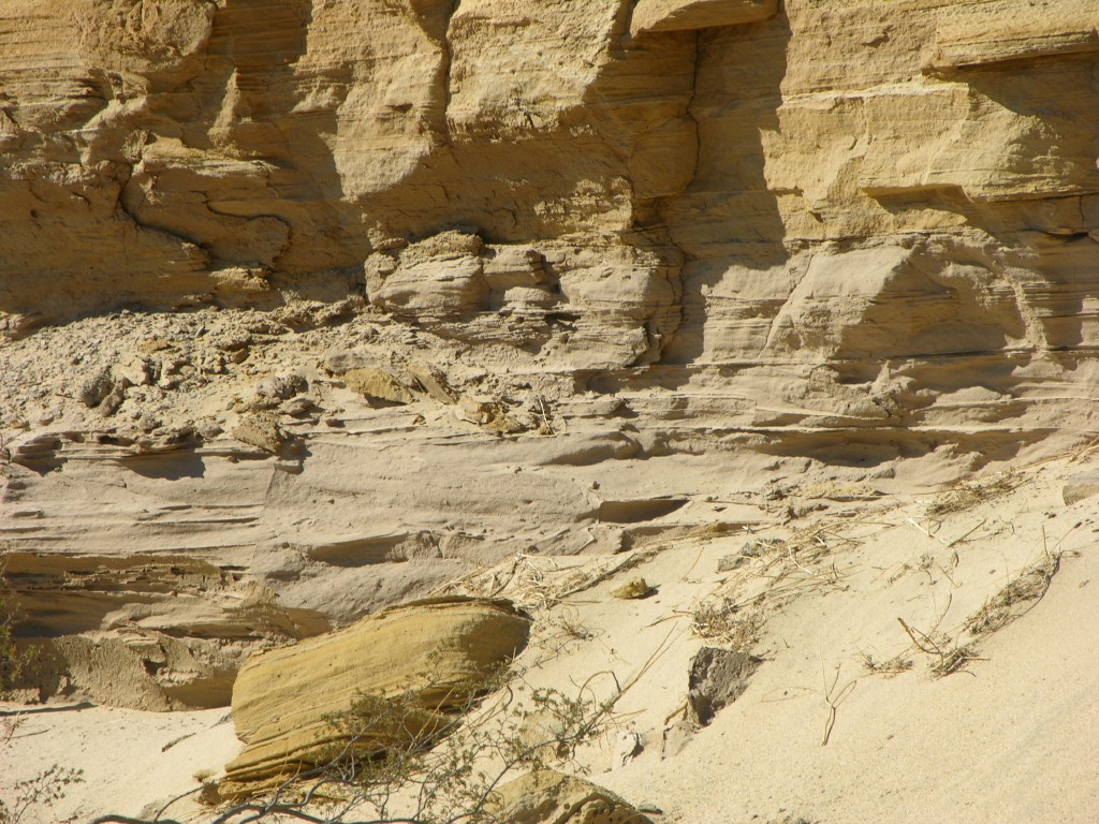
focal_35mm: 280
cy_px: 412
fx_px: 8890
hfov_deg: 7.1
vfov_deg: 5.3
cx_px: 550
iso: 50
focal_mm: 71.2
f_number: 5.9
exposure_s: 1/287
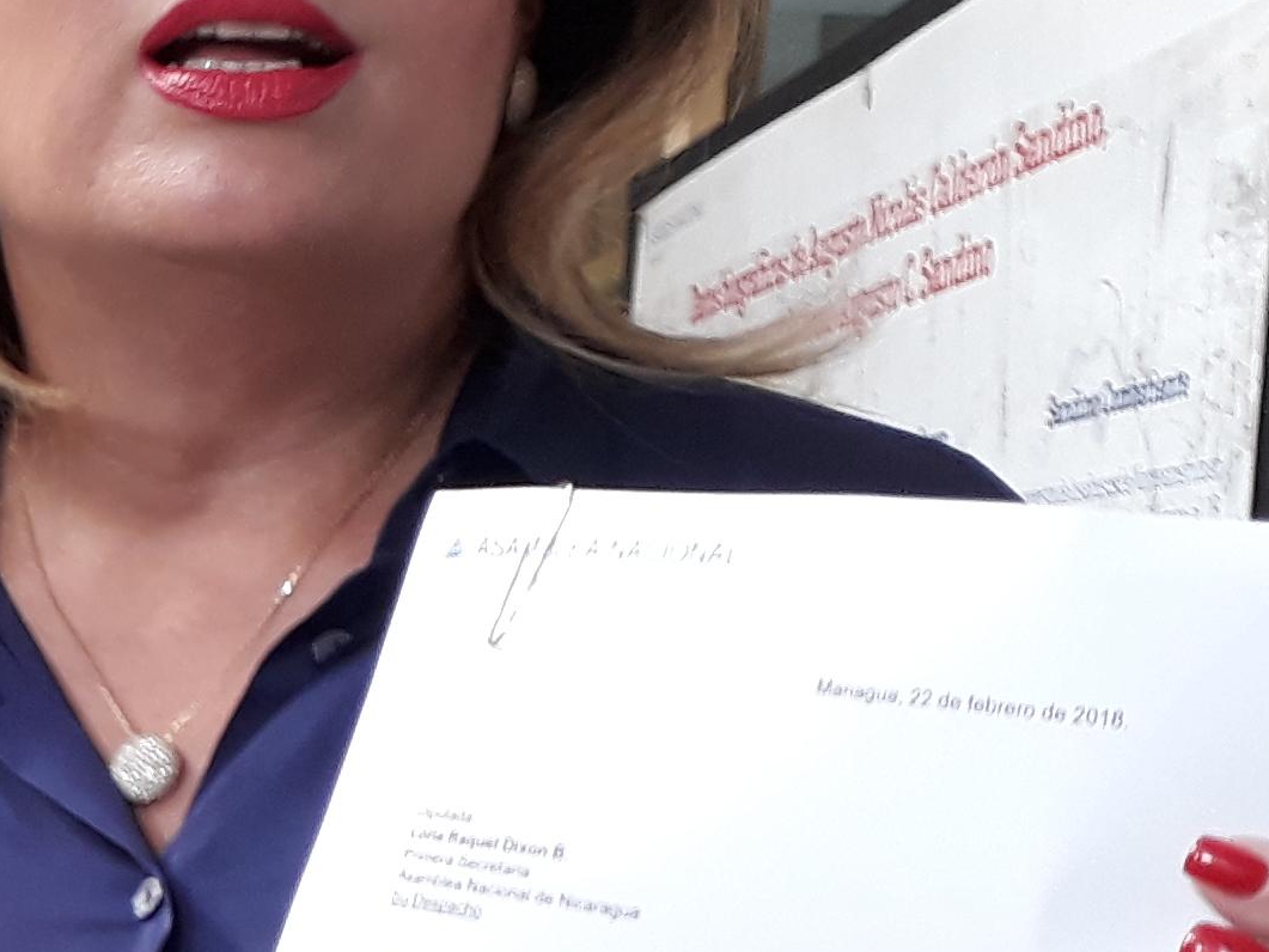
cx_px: -520
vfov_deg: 13.9
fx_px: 3850
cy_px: 964
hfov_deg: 17.2
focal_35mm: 105
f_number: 1.9
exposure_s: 1/30
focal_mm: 3.6
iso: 64
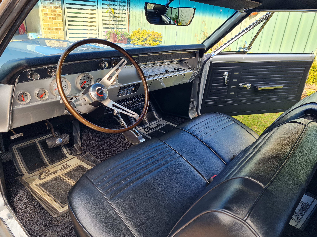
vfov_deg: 53.1
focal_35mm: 26
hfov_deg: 67.3
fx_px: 238
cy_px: 118
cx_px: 158
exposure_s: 1/297
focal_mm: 5.4
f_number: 1.8
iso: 50
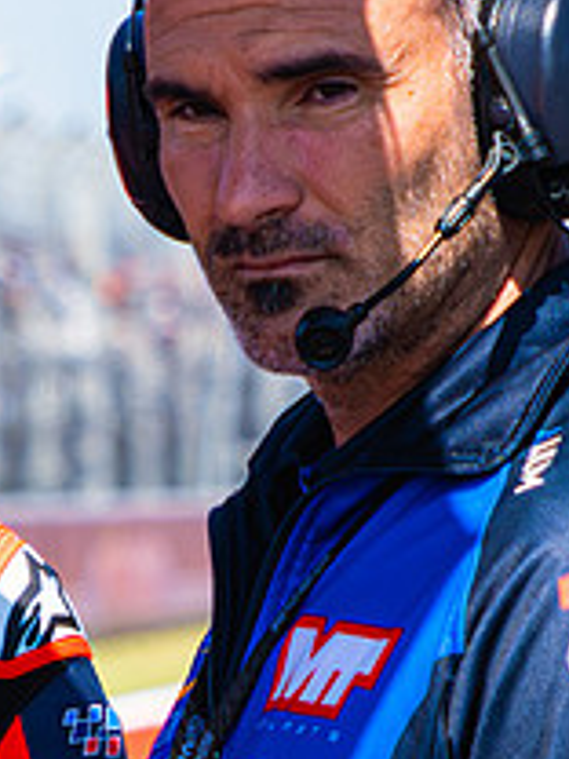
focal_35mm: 571
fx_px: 12514
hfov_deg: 2.6
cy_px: 954
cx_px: -542
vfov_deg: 3.5
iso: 1250
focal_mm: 100
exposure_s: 1/4000
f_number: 5.6
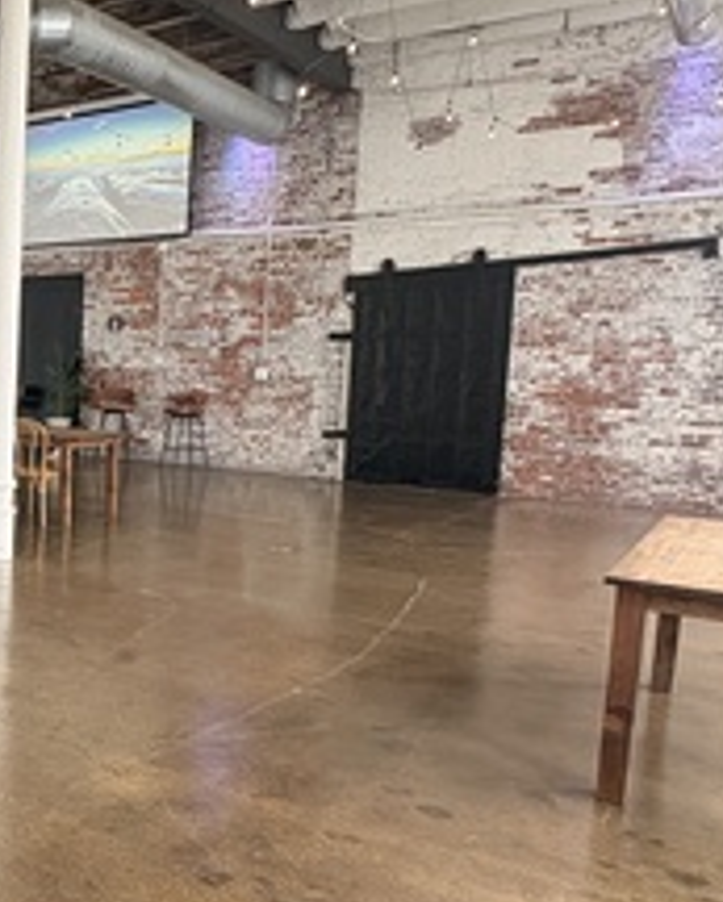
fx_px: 1016
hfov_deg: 30.9
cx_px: -209
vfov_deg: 47.9
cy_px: 468
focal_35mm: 38
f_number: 2.2
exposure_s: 1/60
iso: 200
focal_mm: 2.22
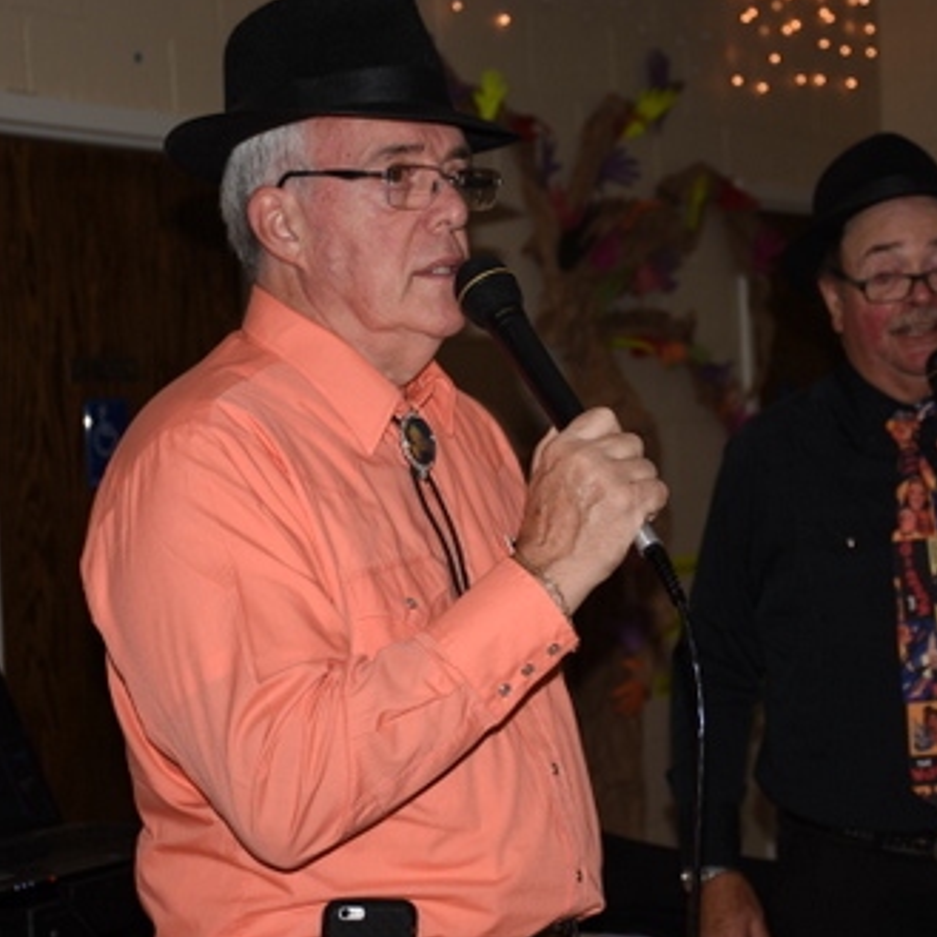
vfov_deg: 18.7
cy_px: 470
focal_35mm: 93
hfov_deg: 18.7
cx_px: 590
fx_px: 2848
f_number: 4.5
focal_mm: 48
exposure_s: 1/60
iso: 100
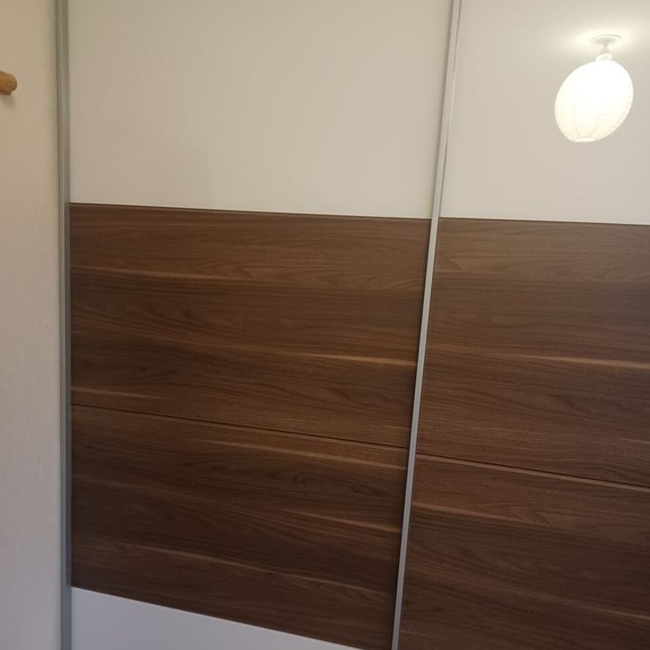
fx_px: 637
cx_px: 330
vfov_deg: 53.6
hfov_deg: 54.0
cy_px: 394
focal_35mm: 30
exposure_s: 1/20
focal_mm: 4.6
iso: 1250
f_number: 1.8
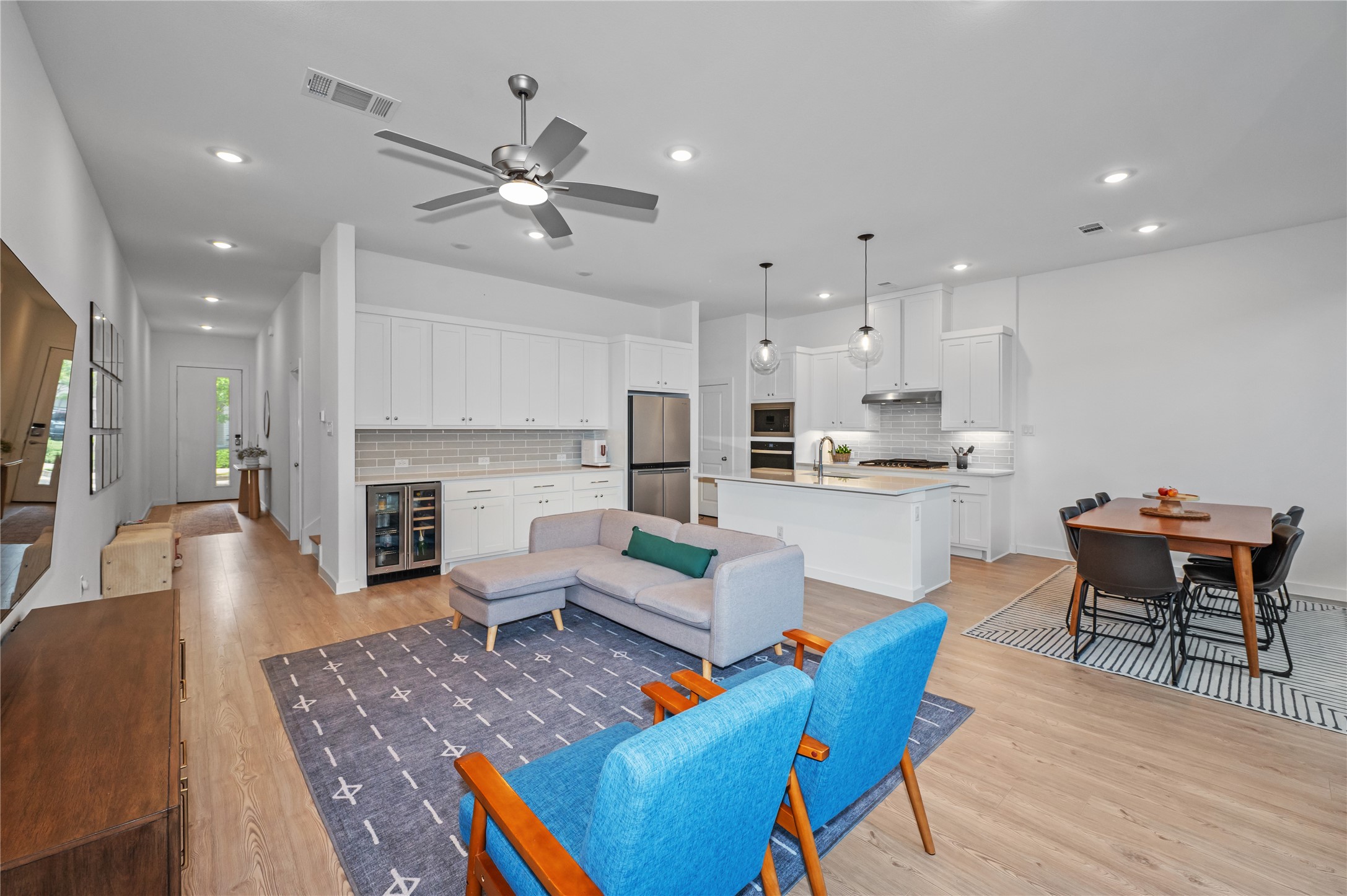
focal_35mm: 14
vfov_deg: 81.1
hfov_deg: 104.3
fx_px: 523
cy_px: 448
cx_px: 674
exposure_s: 1/200
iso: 1000
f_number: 6.3
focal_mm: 14
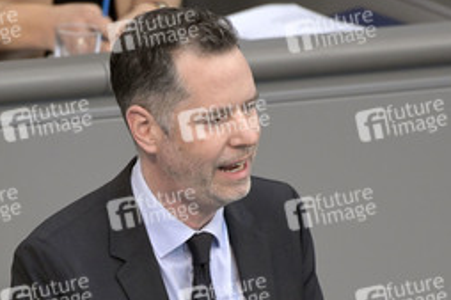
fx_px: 11105
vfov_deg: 1.5
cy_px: 254
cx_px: 177
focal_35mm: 887
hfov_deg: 2.3
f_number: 5.6
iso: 8000
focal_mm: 500
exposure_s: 1/400
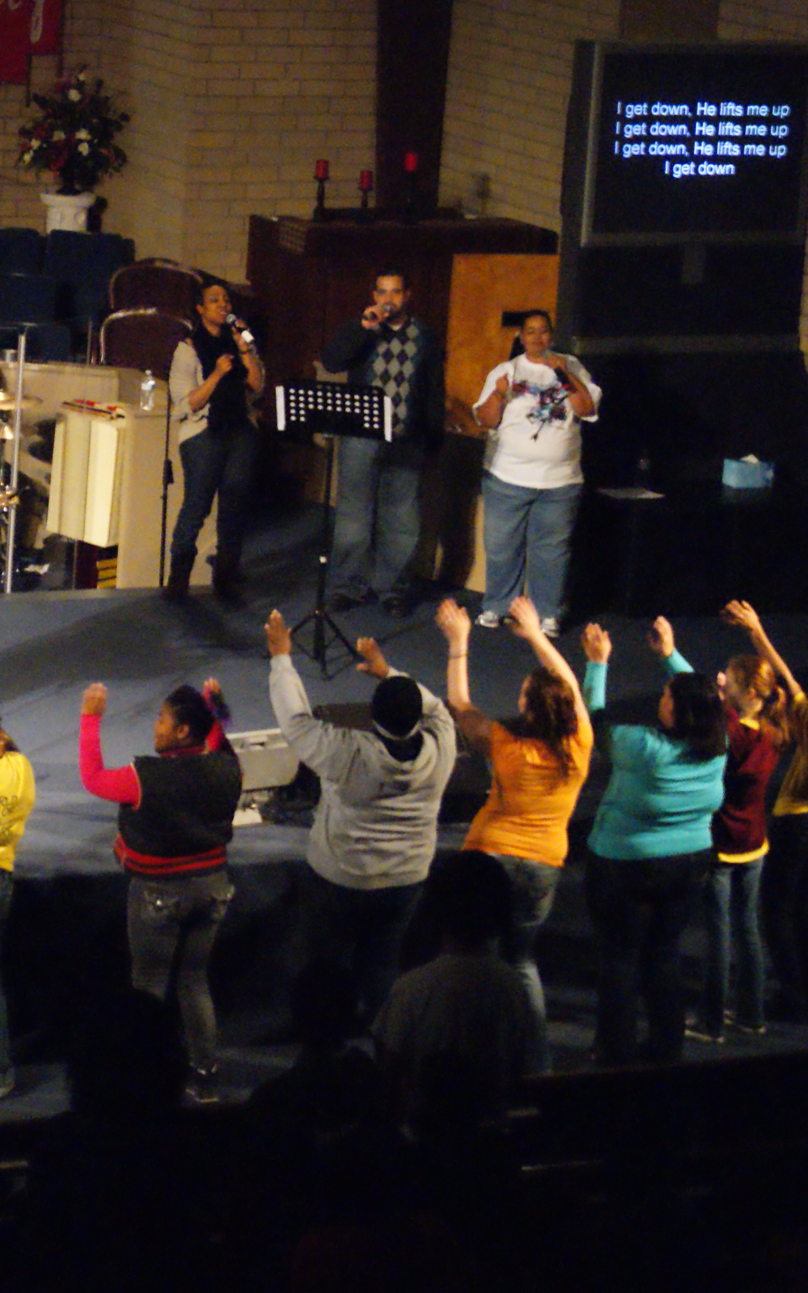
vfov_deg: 15.6
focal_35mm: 134
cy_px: 617
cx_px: 0
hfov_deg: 9.7
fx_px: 4713
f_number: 5.6
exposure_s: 1/60
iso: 3200
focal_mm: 55
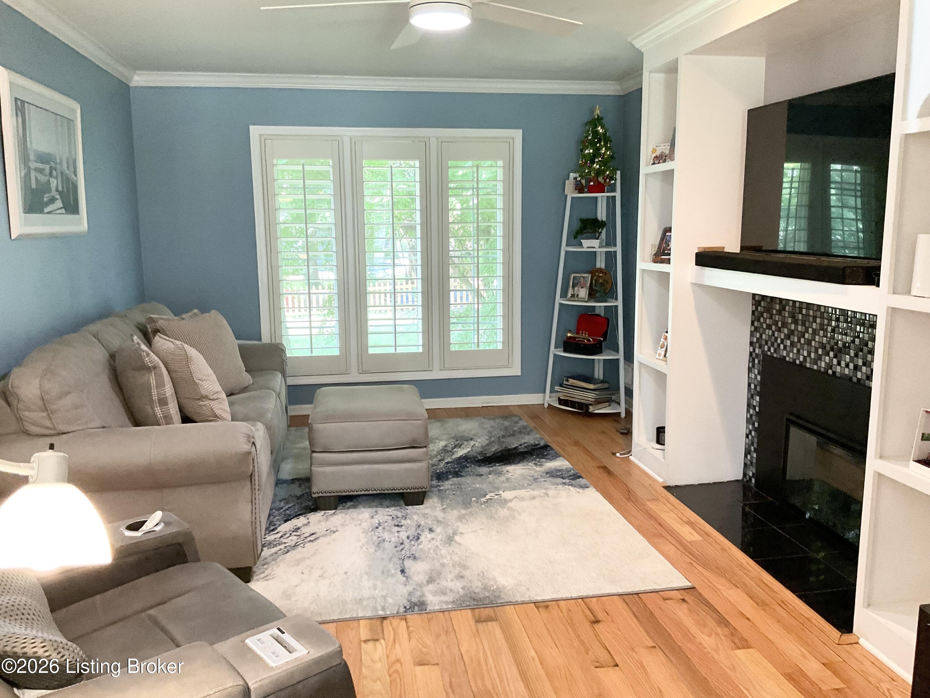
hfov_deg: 61.7
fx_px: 779
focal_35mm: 29
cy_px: 349
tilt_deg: -10.2
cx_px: 465
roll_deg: -0.2
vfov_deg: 48.2
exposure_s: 1/60
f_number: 1.8
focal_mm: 3
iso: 200
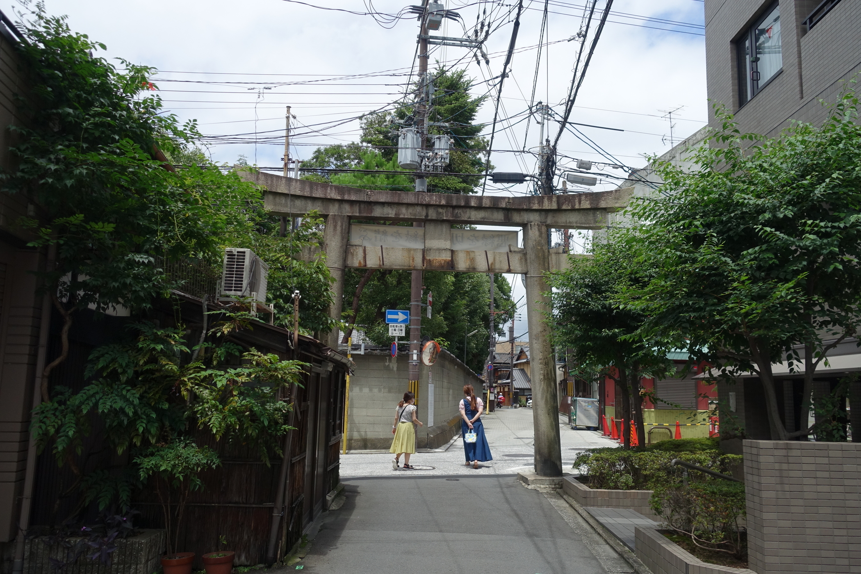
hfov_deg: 63.7
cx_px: 430
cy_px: 287
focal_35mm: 29
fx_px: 694
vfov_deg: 45.0
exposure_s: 1/160
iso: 125
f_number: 4
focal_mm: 10.81
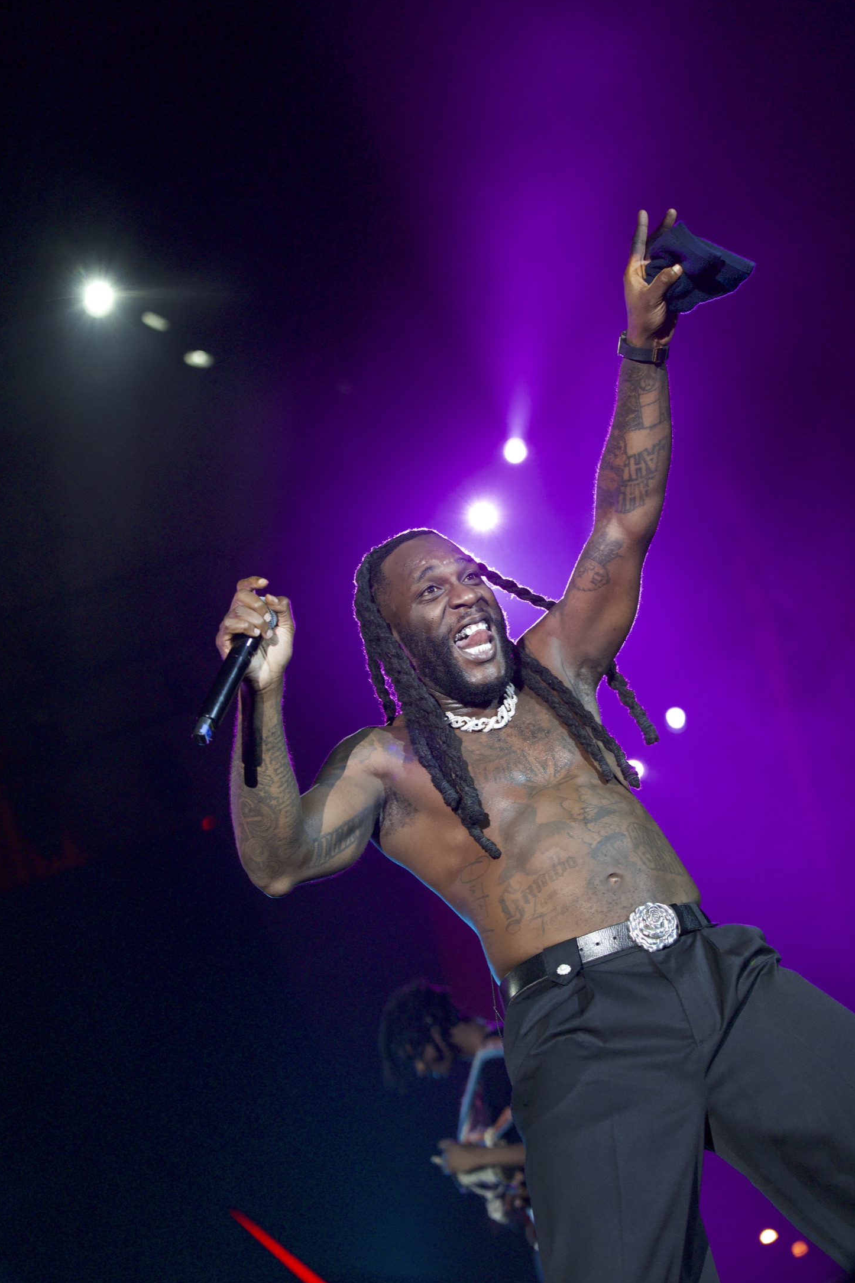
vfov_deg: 28.5
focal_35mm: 71
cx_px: 432
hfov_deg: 19.2
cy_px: 648
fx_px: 2529
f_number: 3.2
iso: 6400
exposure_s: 1/1000
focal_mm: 70
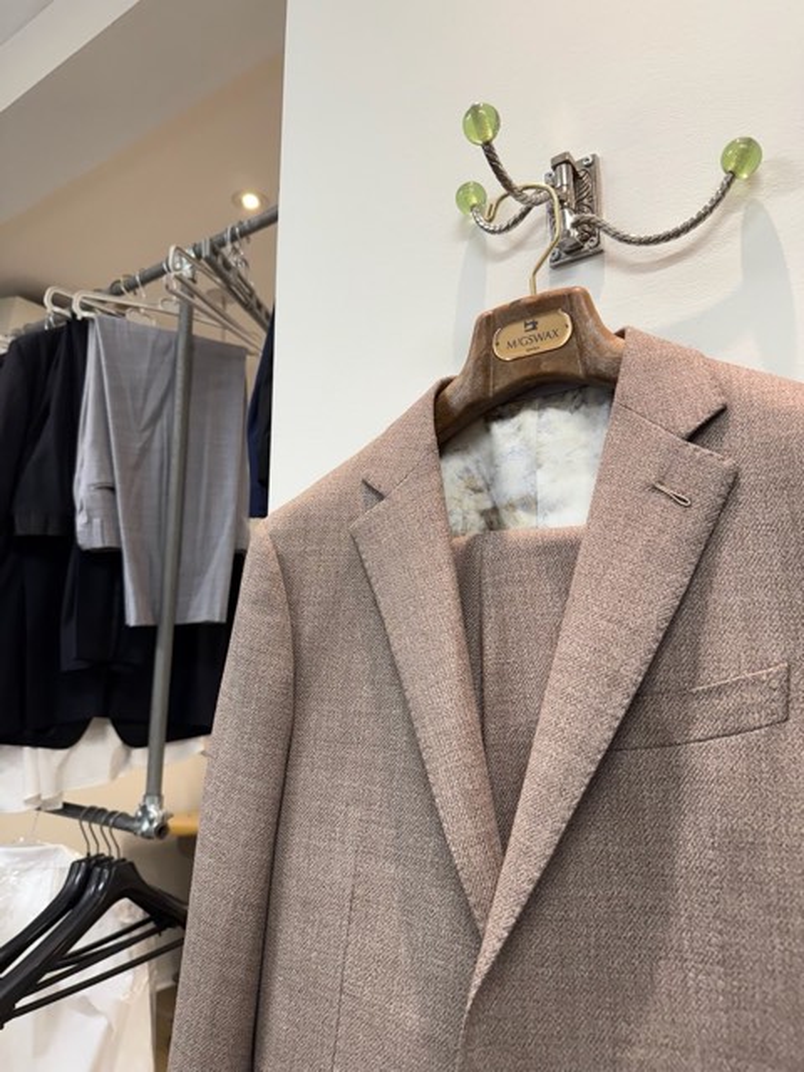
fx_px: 743
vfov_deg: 71.6
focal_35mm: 24
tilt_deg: +11.8
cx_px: 402
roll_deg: -0.9
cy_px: 536
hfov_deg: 56.8
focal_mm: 6.76
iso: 200
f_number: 1.78
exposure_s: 1/120
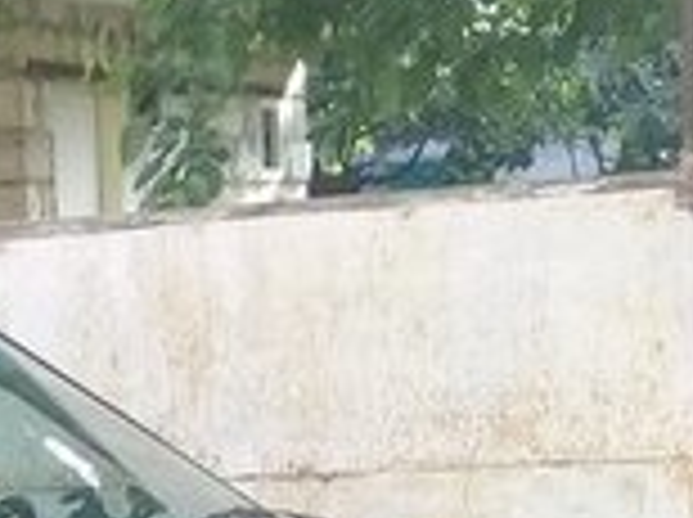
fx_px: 2658
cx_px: -194
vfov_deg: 10.6
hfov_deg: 14.3
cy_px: 836
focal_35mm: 133
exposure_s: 1/135
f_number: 2.2
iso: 50
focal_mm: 3.3
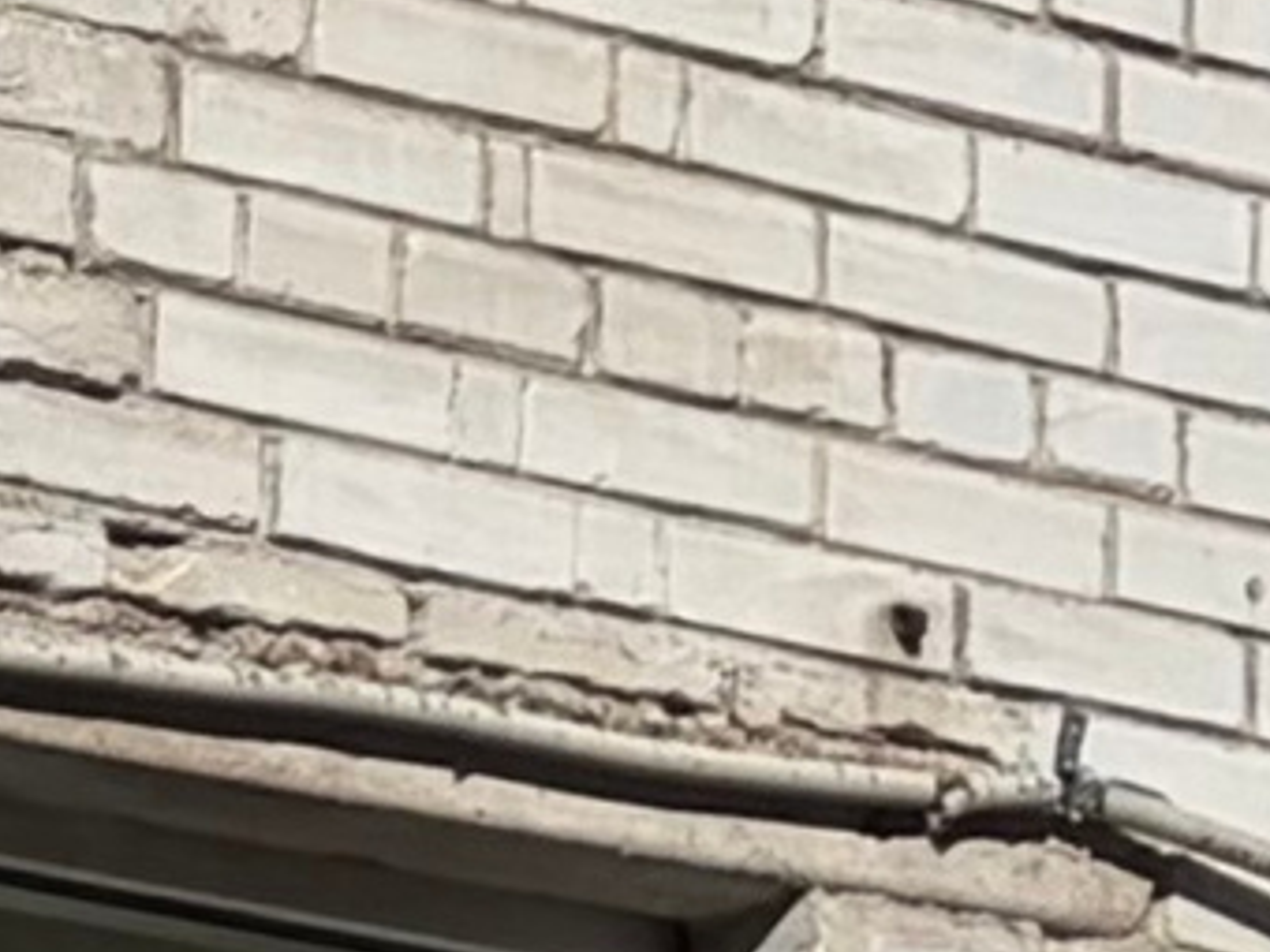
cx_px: -3261
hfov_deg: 7.8
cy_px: 1508
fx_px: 7191
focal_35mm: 196
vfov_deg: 7.4
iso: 50
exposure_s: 1/10101
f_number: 1.6
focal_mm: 5.96
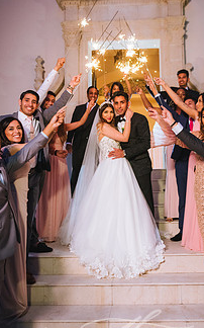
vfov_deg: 56.7
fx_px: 303
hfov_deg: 36.9
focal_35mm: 34
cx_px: 131
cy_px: 153
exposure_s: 1/125
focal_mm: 24
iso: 1600
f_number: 2.8
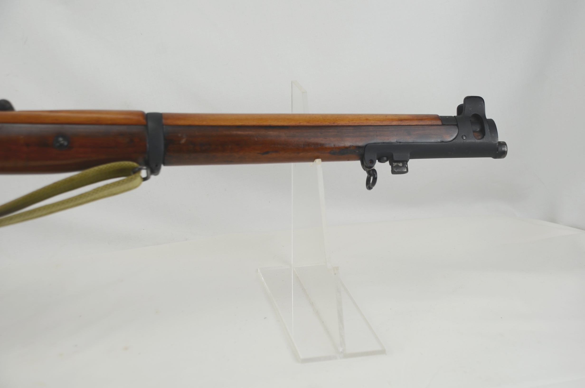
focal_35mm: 66
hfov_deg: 30.6
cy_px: 194
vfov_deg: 20.5
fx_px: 1070
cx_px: 292
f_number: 4.5
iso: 100
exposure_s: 1/50
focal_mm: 44
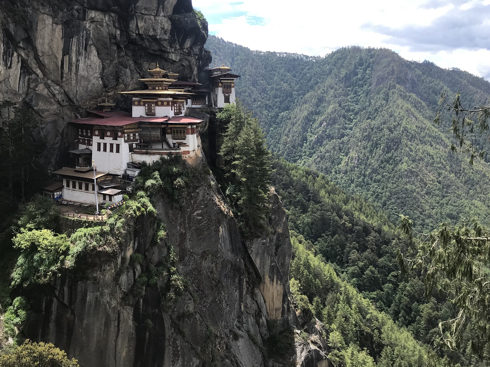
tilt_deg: -9.1
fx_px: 510
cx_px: 233
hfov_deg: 51.3
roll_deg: -0.1
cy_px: 181
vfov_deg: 39.7
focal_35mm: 36
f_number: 1.8
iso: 20
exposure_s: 1/967
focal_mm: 3.99
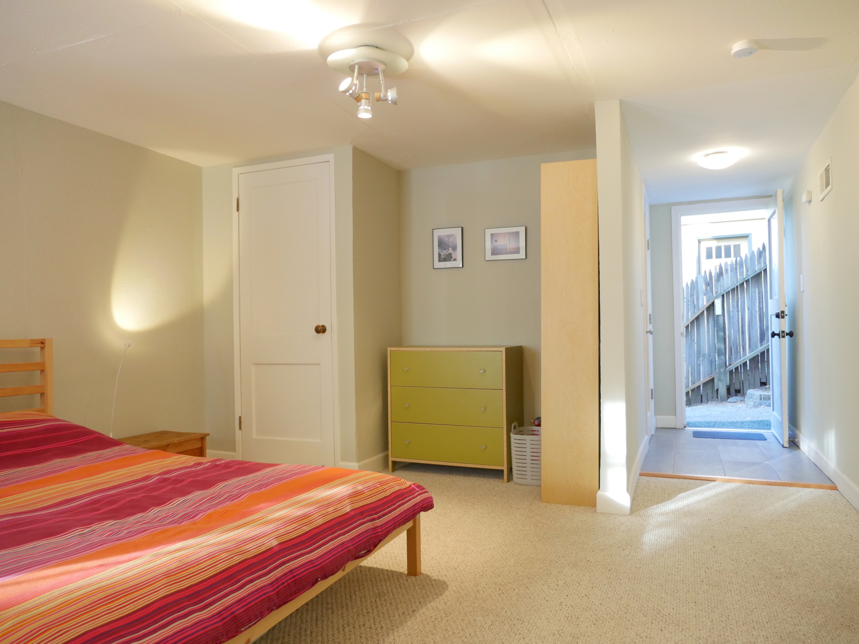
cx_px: 430
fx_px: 596
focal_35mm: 24
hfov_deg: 71.6
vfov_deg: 56.8
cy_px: 322
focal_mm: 12
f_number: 2.8
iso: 1000
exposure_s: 1/60
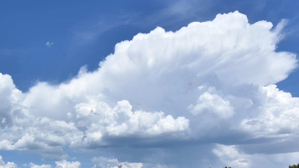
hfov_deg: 37.9
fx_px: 396
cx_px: 18
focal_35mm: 50
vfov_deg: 22.8
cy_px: 178
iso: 200
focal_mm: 24
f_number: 11
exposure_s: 1/500
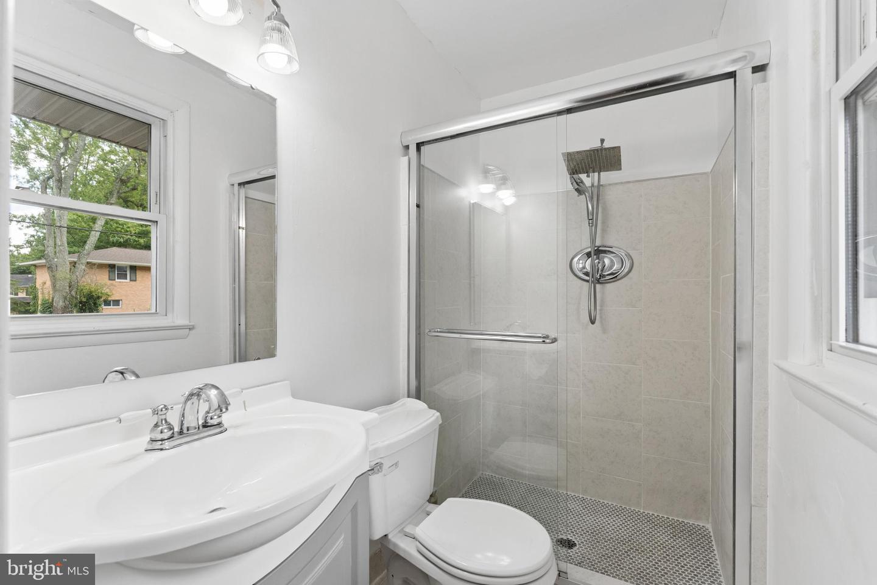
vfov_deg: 75.1
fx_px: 380
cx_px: 438
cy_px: 292
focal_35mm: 16
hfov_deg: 98.2
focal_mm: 15.6
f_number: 7.1
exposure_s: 1/200
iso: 1250
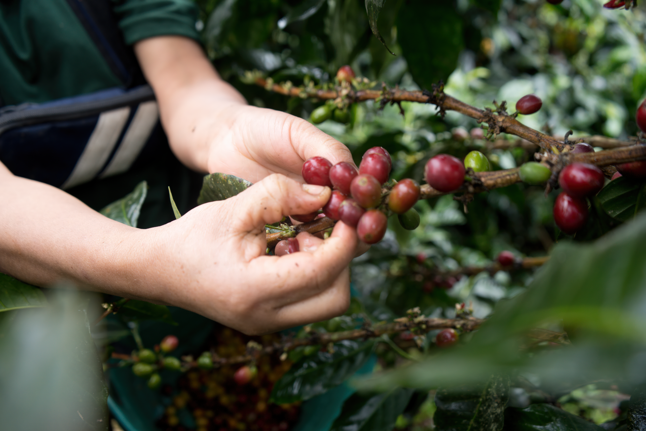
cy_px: 216
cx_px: 323
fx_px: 736
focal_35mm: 41
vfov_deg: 32.6
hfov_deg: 47.4
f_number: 4.5
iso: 320
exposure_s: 1/160
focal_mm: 41
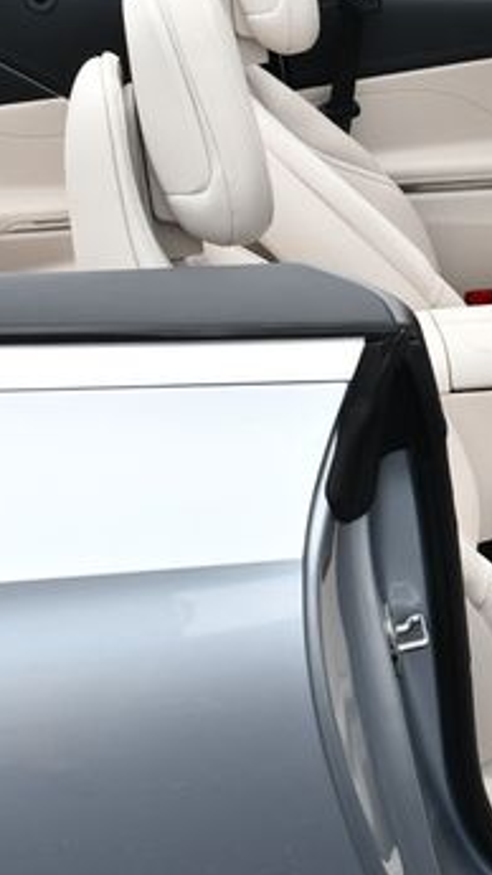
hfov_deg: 16.0
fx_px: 1624
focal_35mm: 70
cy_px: 368
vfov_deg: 30.1
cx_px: 708
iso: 200
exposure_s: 1/250
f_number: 5.6
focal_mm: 18
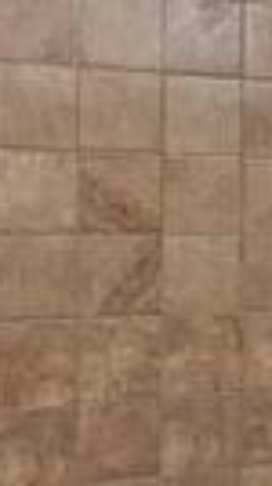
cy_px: 252
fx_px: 1030
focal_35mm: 80
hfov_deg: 13.1
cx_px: 533
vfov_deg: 26.6
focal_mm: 16
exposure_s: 2
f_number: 8
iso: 640
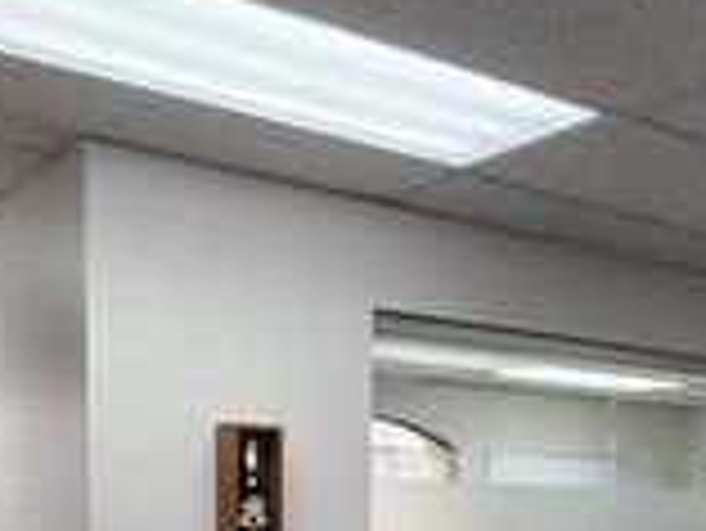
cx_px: 688
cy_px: 585
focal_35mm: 53
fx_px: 1082
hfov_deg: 33.4
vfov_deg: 25.5
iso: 80
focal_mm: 2.2
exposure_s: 1/60
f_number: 2.2
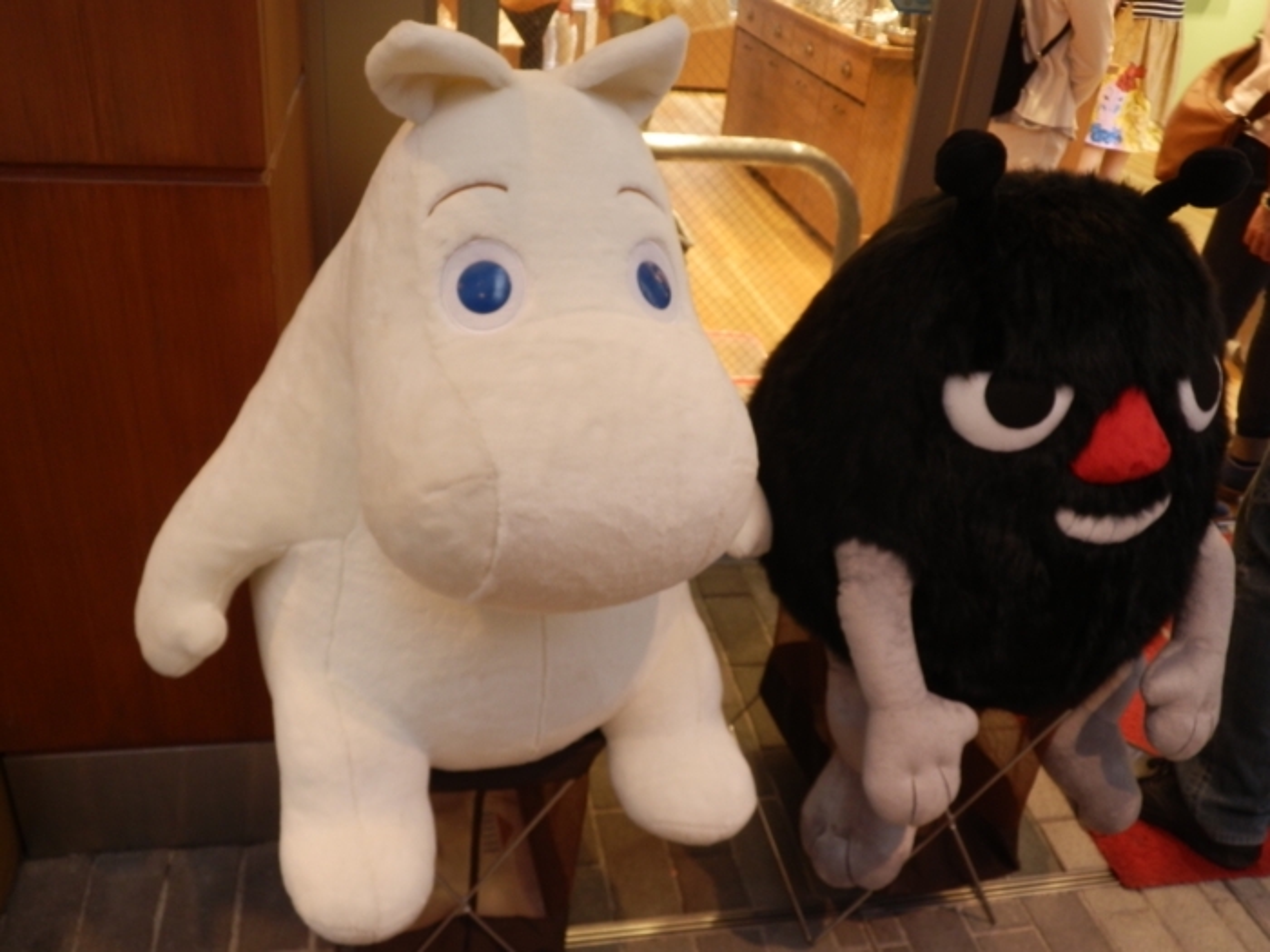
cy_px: 476
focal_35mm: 30
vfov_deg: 46.8
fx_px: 1101
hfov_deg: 60.0
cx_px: 635
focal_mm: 5.4
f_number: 3.5
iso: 200
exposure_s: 1/20
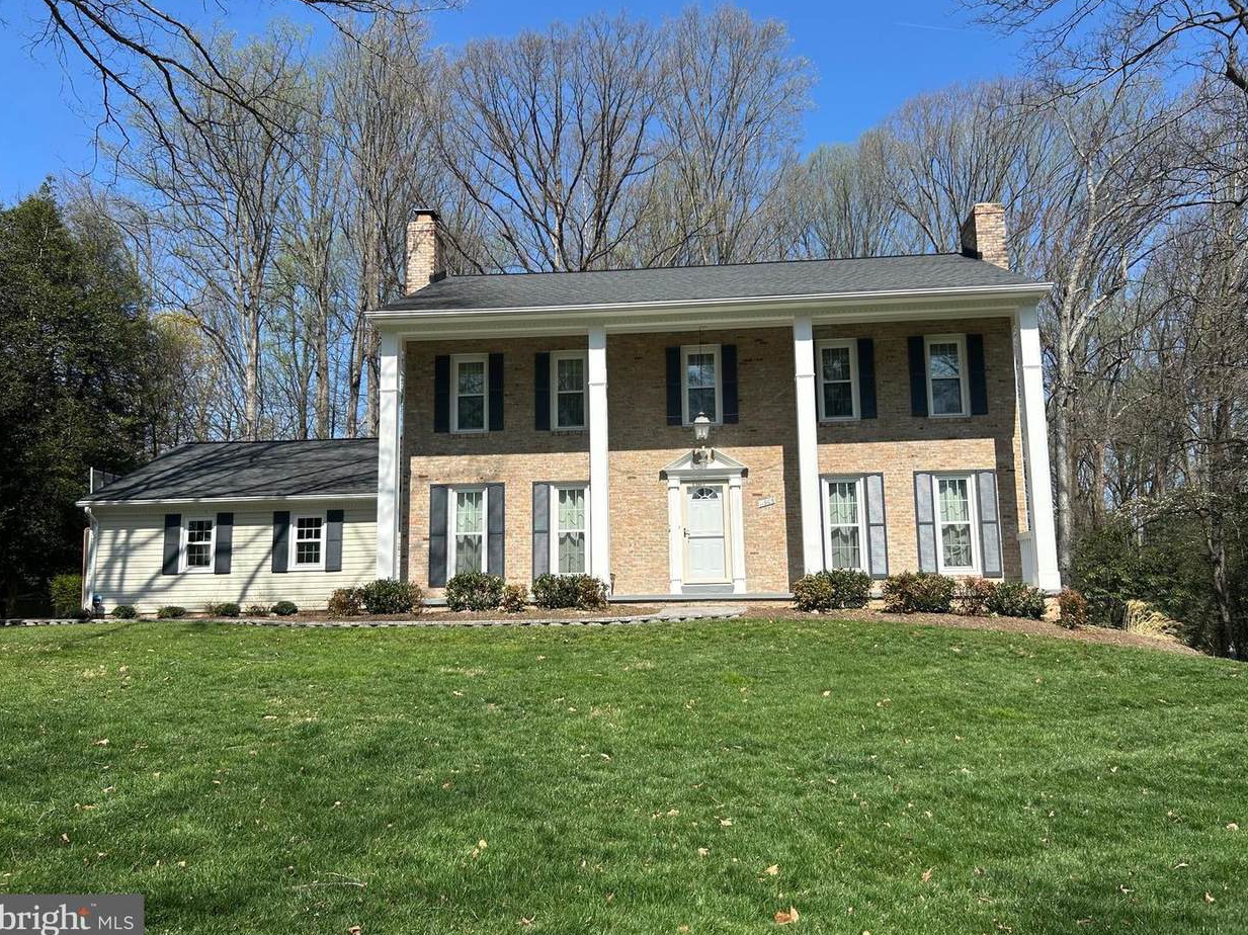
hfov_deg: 65.3
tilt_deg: +8.8
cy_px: 460
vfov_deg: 51.3
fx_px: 973
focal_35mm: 27
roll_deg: +0.6
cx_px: 634
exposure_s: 1/3571
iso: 50
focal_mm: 5.7
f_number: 1.5
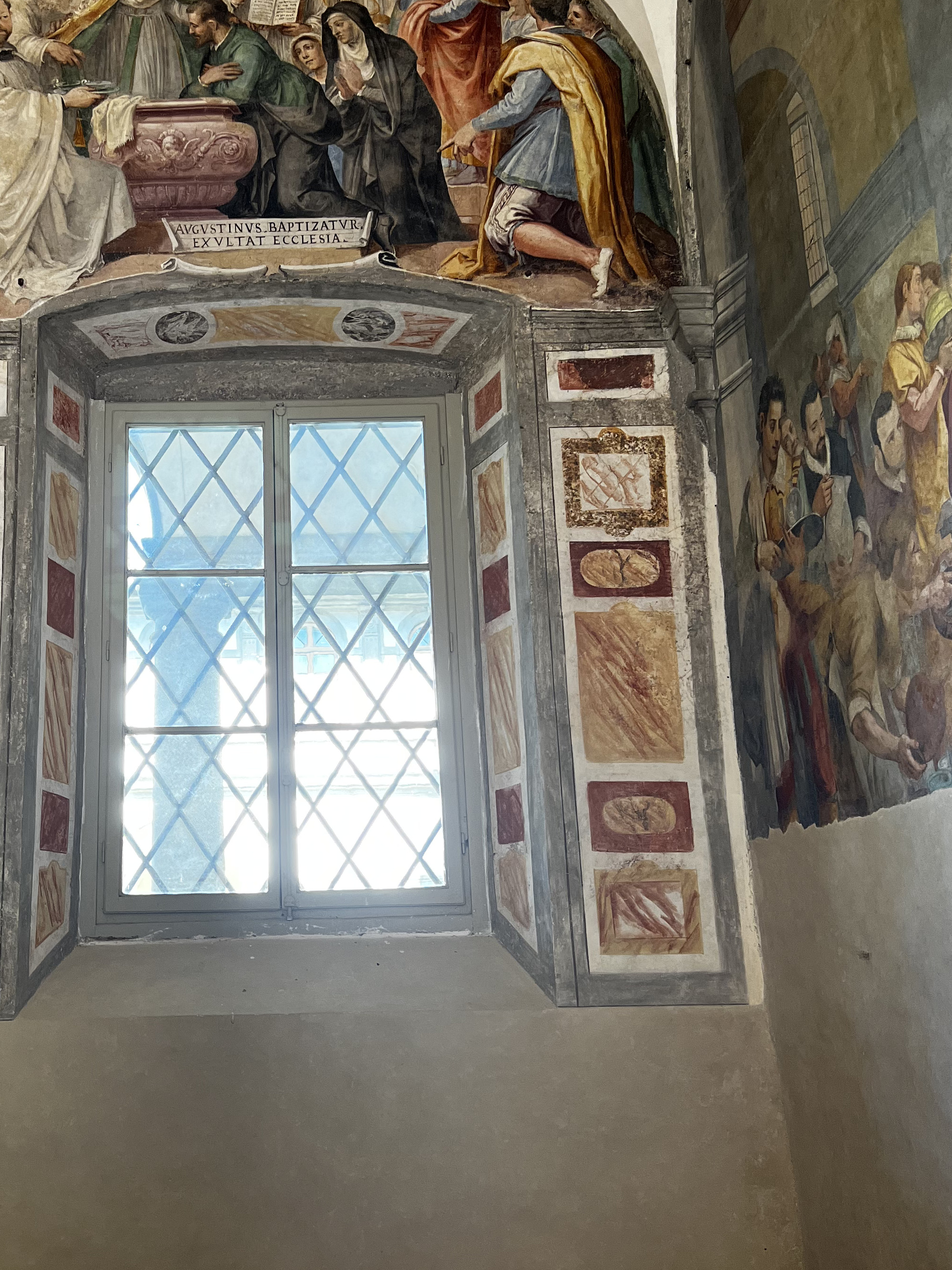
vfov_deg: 47.9
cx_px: 280
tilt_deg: +14.3
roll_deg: +1.1
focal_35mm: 39
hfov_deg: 36.2
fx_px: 1430
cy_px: 640
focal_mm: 5.7
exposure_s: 1/100
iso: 125
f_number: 1.5
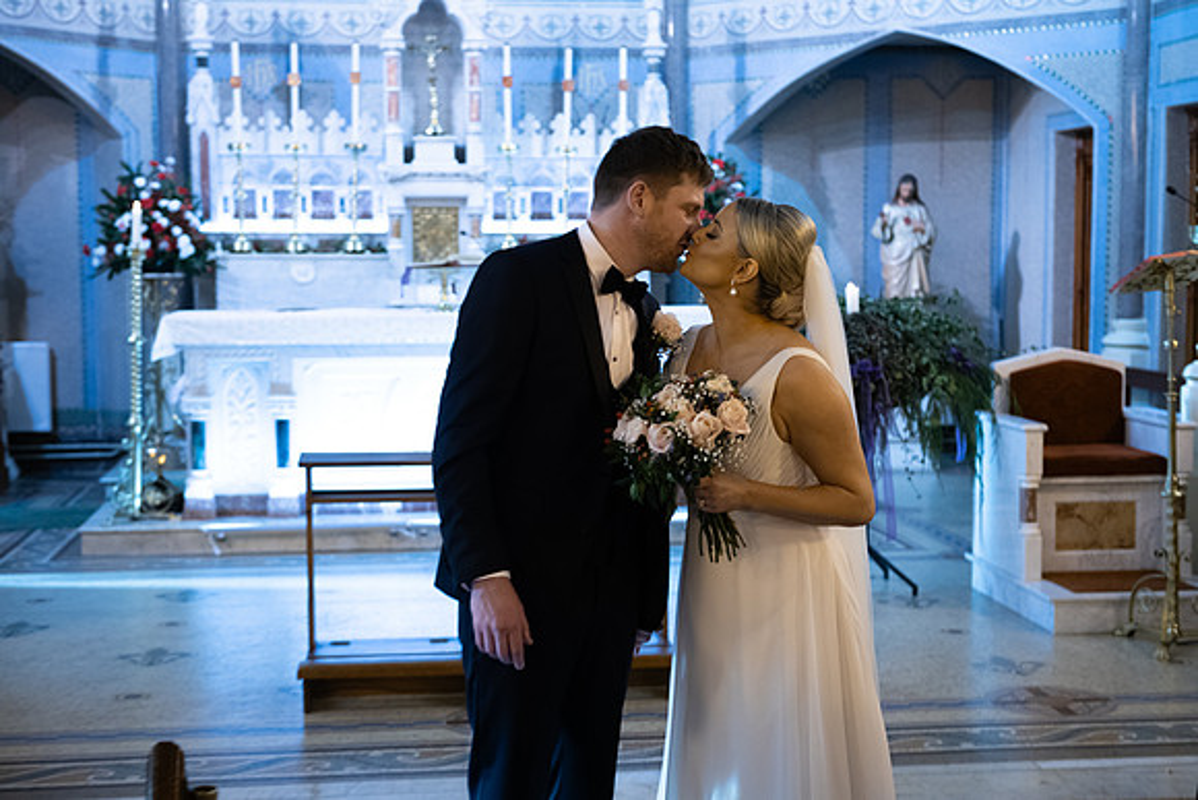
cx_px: 599
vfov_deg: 29.9
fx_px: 1498
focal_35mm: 45
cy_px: 400
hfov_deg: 43.6
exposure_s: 1/160
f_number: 3.5
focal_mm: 45
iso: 1250
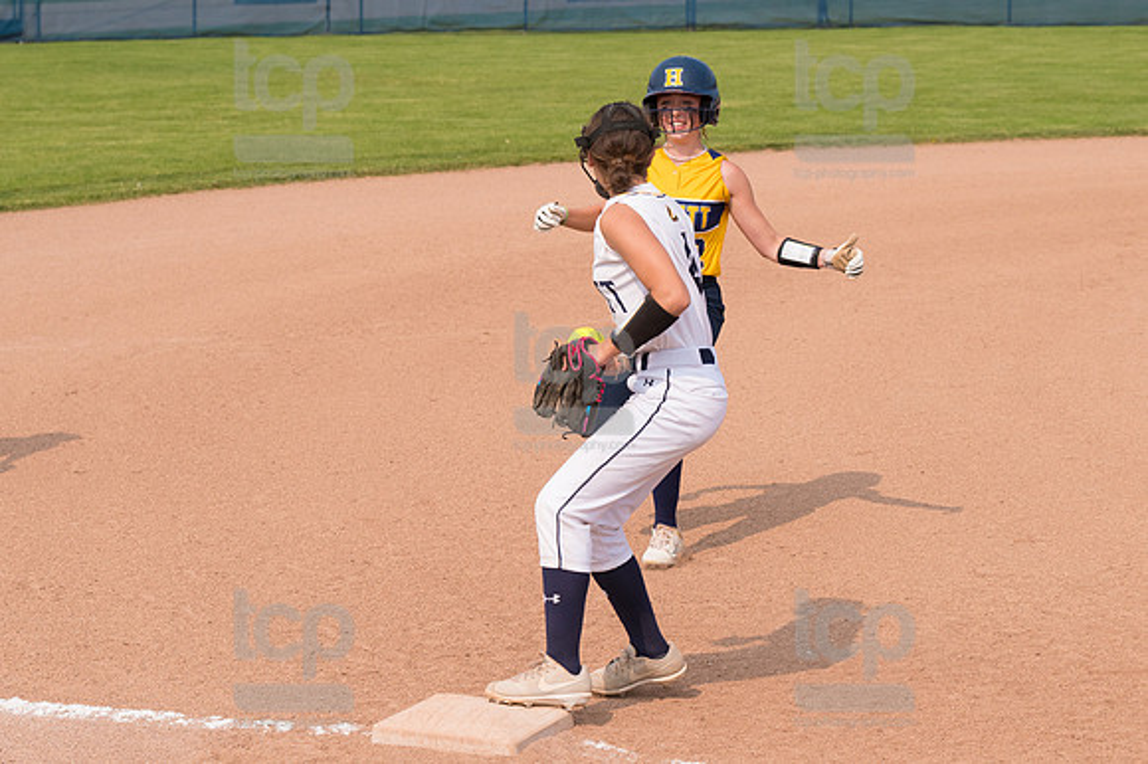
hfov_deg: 19.5
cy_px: 382
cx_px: 574
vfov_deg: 13.0
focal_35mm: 105
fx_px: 3346
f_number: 5.6
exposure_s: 1/1600
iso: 320
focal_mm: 70
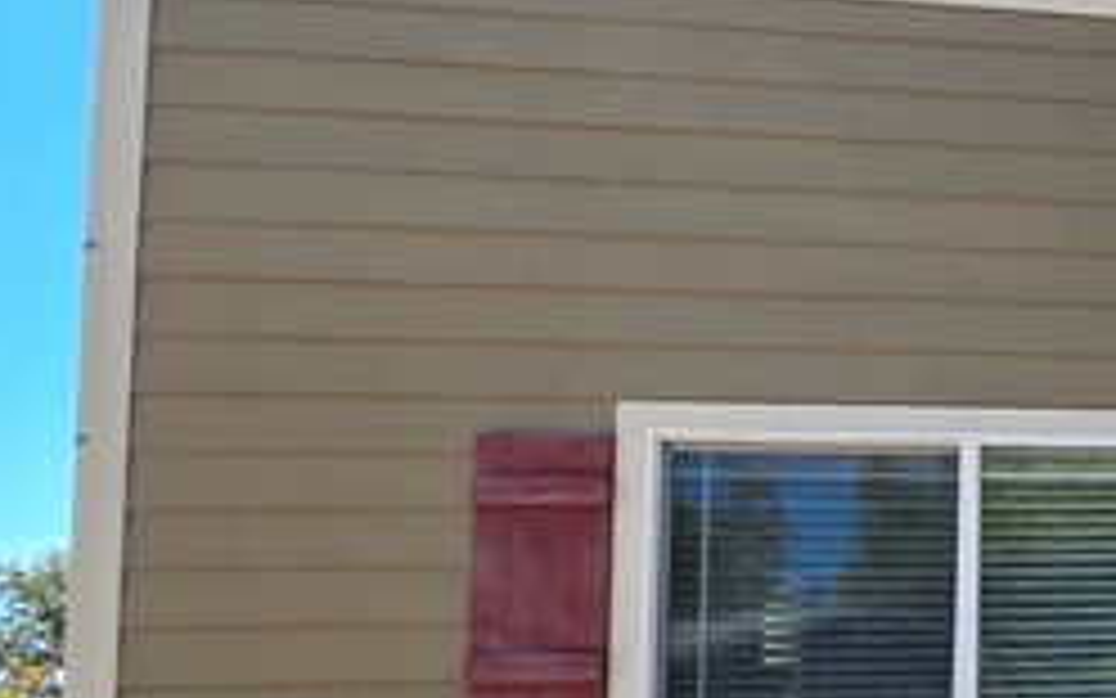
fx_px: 1734
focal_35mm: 57
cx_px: 2133
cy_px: 644
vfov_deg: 22.1
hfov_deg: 20.5
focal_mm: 2.2
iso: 40
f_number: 1.9
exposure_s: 1/752
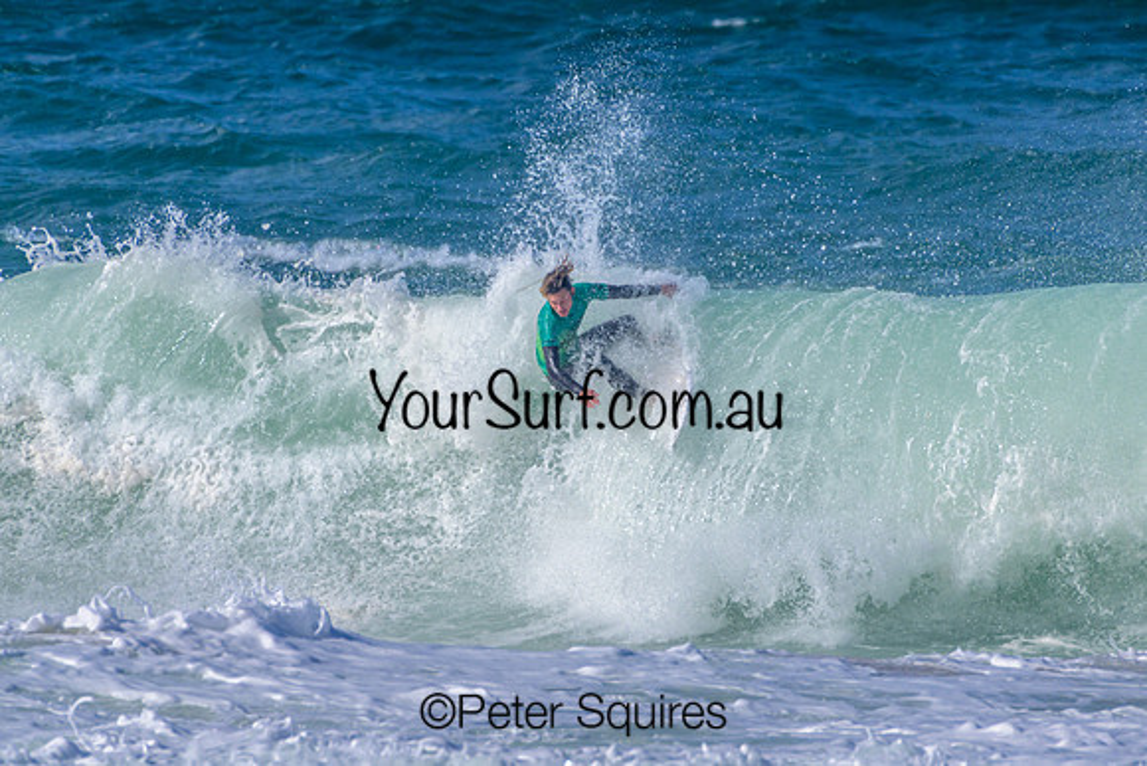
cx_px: 574
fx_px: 31867
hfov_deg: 2.1
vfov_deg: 1.4
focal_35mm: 1000
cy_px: 383
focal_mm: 1000
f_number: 11
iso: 560
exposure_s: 1/2500
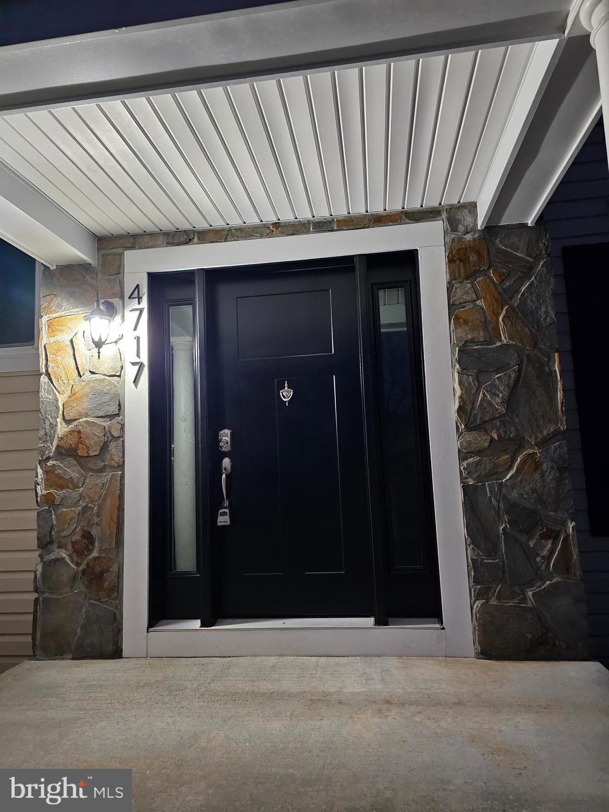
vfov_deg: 73.9
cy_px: 406
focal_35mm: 23
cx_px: 304
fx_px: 540
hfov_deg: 58.9
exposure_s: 1/24
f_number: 1.7
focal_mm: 6.3
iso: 1250
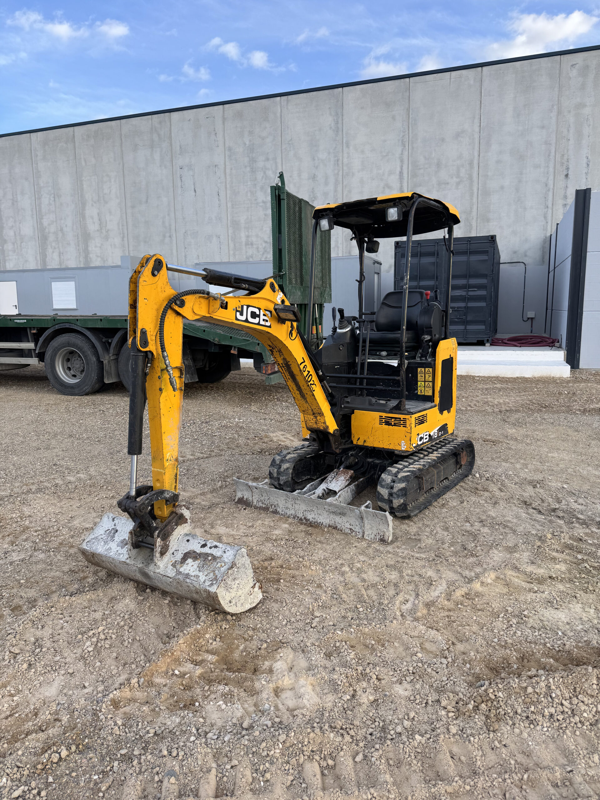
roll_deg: +0.9
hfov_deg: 56.8
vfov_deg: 71.6
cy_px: 400
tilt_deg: -7.9
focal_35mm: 24
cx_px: 300
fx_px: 555
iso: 80
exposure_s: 1/1059
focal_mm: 6.76
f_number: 1.78
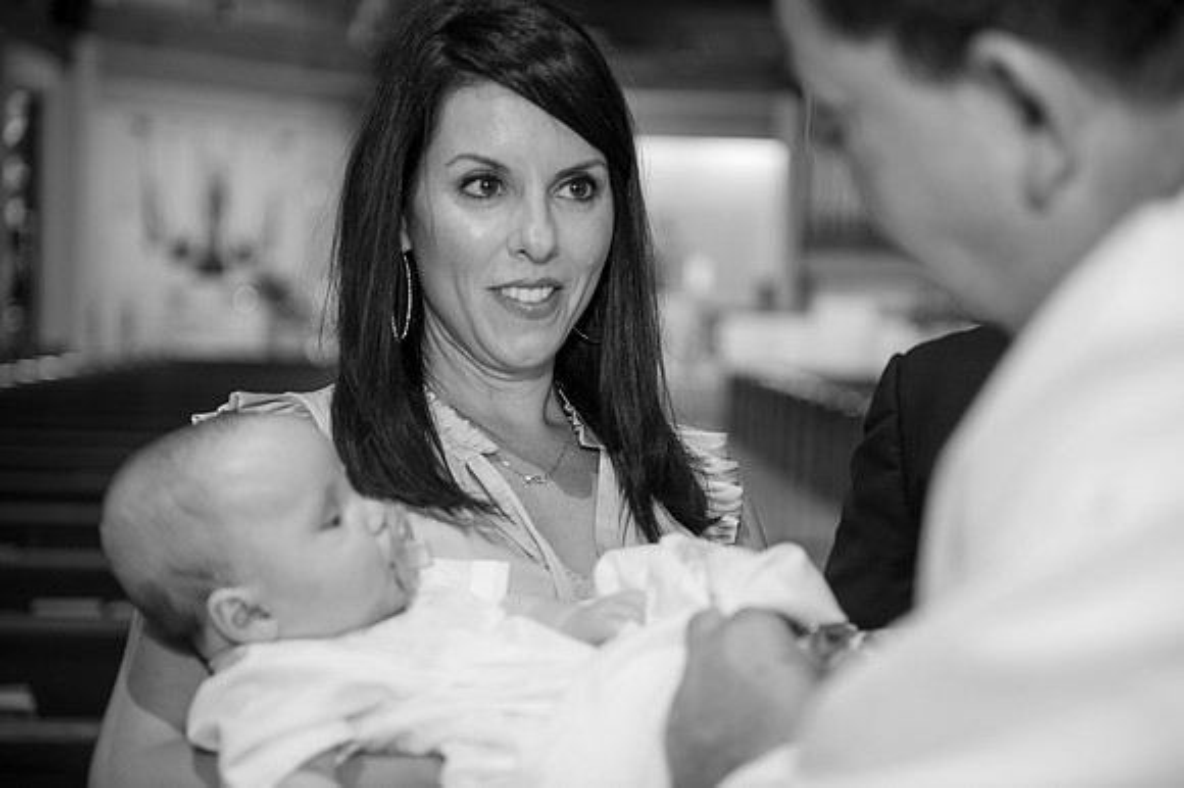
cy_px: 394
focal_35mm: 62
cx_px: 592
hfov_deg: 32.4
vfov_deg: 21.9
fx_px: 2038
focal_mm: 62
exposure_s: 1/100
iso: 720
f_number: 2.8
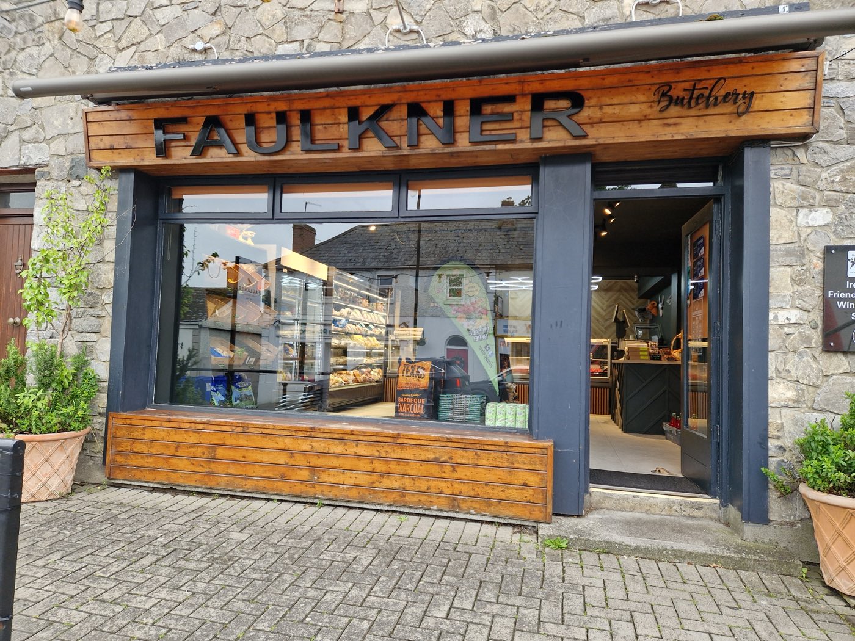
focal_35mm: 23
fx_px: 568
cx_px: 428
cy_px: 320
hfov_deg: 73.9
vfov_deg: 58.9
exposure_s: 1/180
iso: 64
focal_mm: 5.4
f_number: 1.8
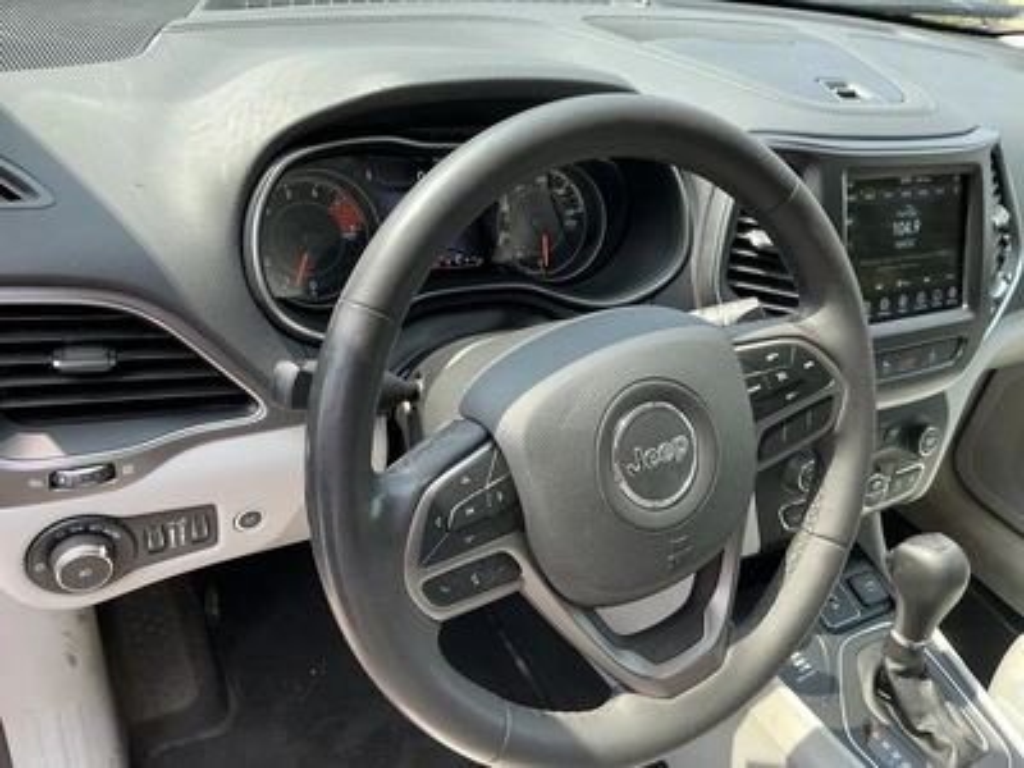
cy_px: 384
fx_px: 828
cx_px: 512
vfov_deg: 49.7
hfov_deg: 63.4
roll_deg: -7.5
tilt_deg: -34.7
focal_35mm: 28
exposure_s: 1/122
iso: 20
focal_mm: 3
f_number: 1.8
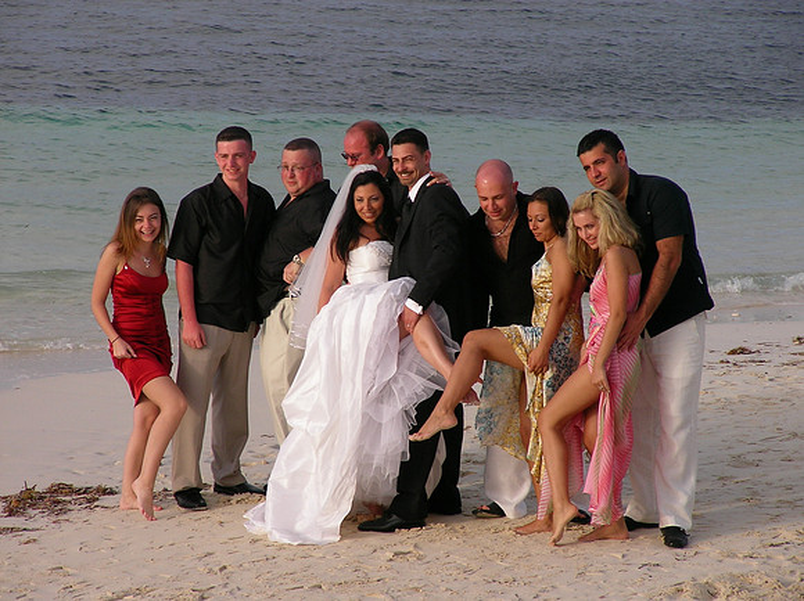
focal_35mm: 174
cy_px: 300
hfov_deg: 11.4
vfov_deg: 8.5
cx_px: 402
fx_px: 4038
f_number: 4
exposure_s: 1/406
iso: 50
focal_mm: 26.7
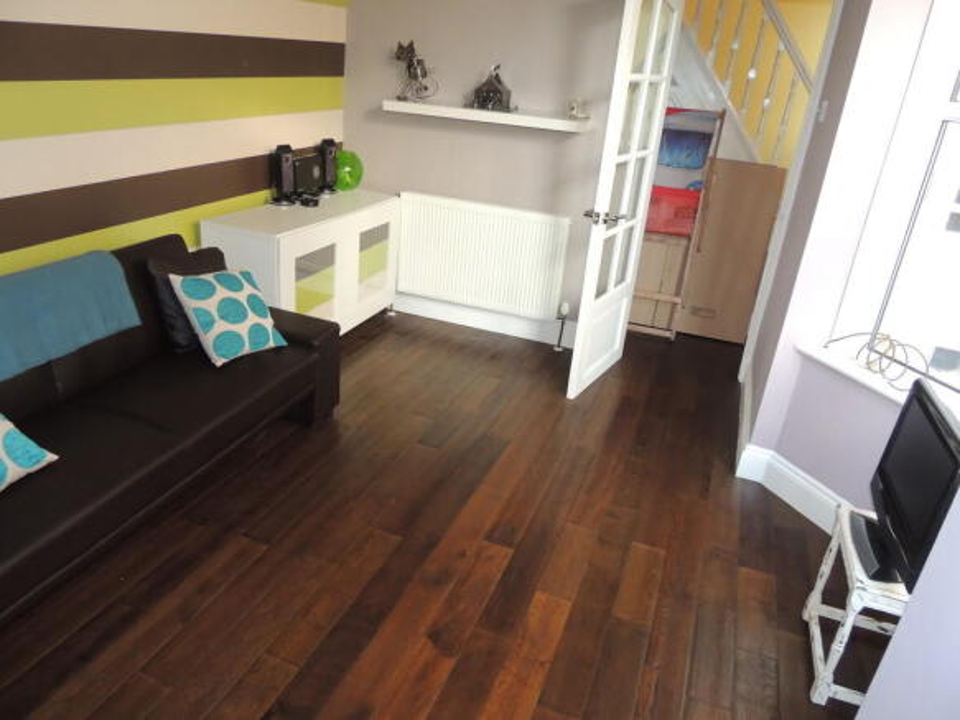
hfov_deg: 71.6
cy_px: 360
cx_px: 480
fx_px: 665
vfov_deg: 56.8
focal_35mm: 24
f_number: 3
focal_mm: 4.3
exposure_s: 1/40
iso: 320
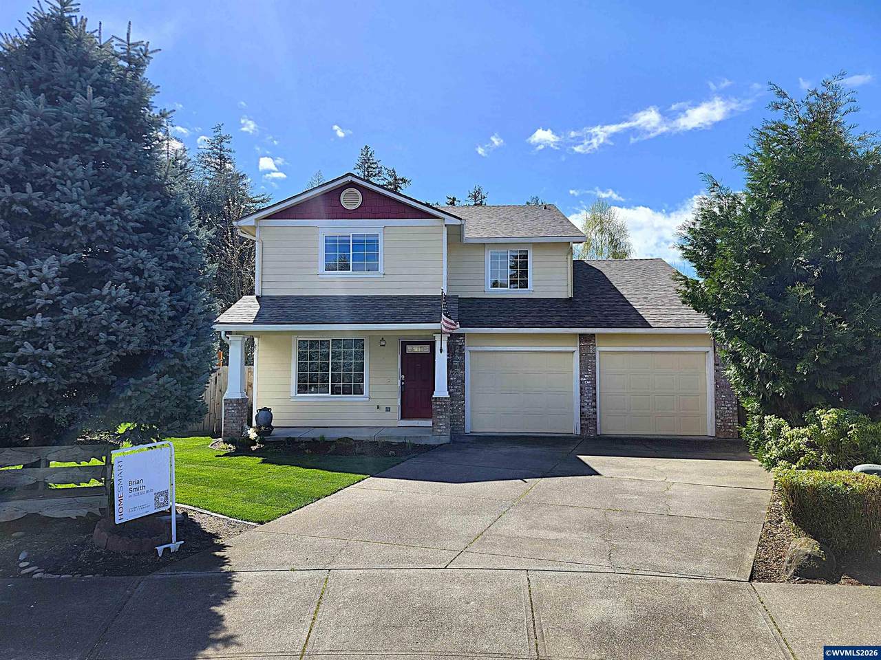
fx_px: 585
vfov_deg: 58.9
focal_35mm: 23
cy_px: 330
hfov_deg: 73.9
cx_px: 440
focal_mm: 5.54
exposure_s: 1/1286
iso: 25
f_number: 1.8
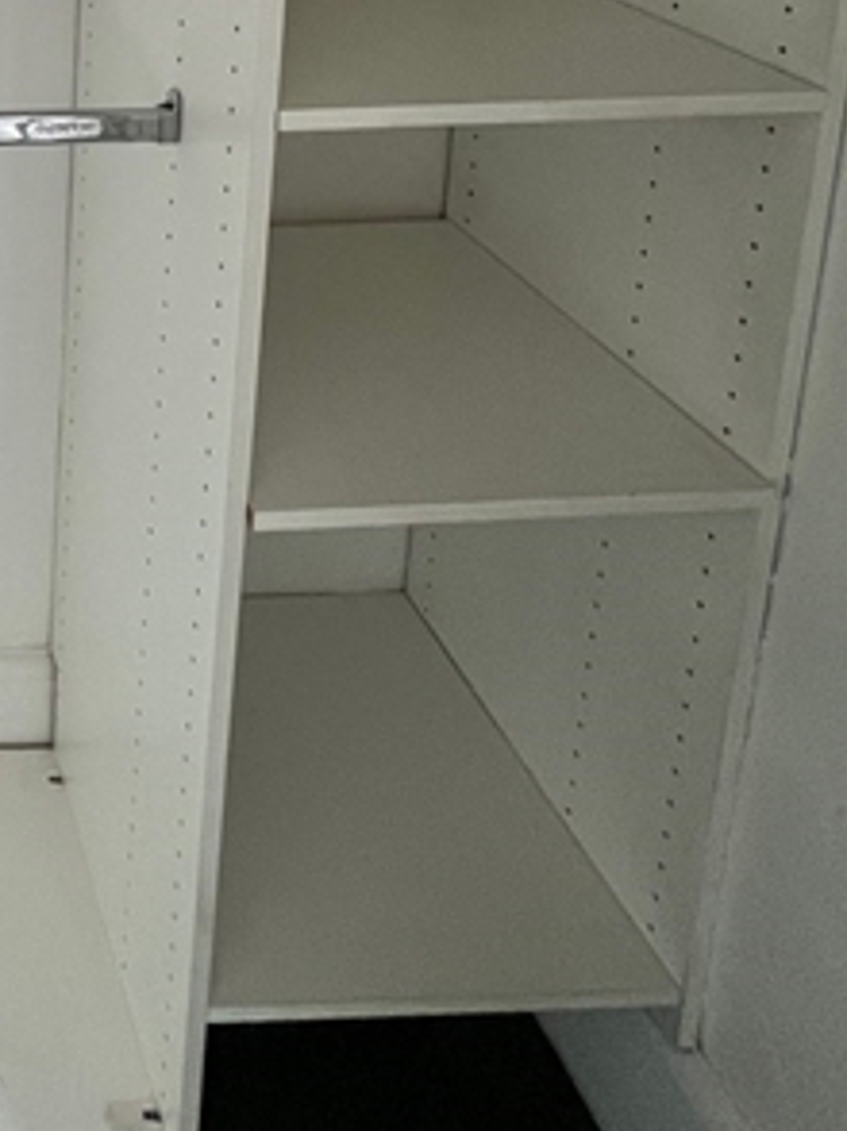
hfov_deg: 31.9
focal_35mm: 34
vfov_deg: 40.4
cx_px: -254
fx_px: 1111
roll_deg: +0.3
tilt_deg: -9.6
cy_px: -185
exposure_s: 1/99
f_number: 1.8
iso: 200
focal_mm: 1.57
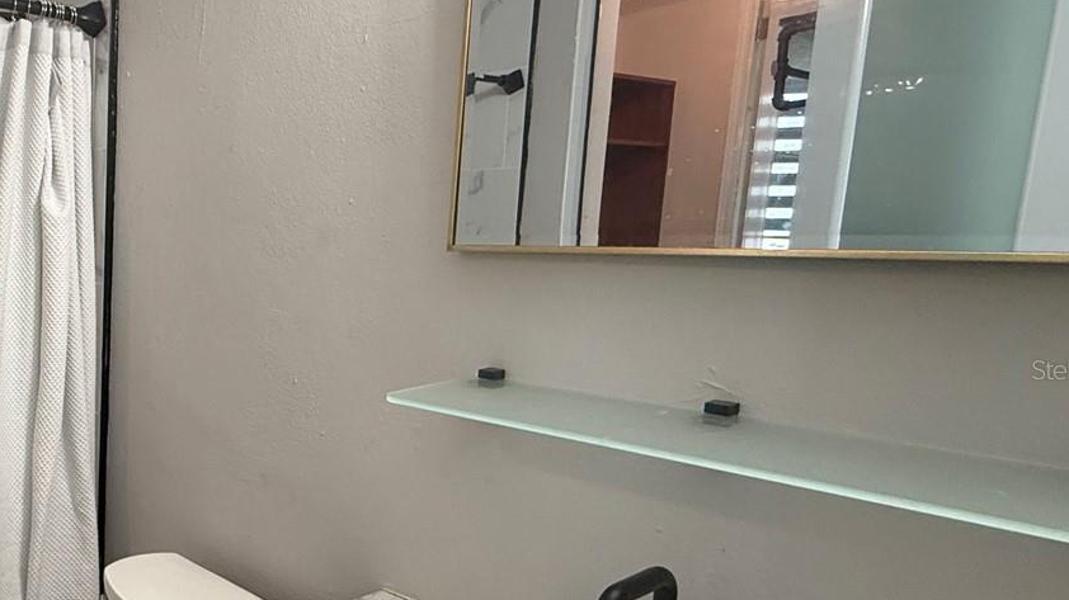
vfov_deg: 39.9
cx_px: 136
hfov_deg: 58.0
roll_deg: -1.2
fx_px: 822
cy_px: 369
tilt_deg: -8.2
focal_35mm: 29
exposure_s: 1/120
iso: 320
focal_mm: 2.22
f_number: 2.2
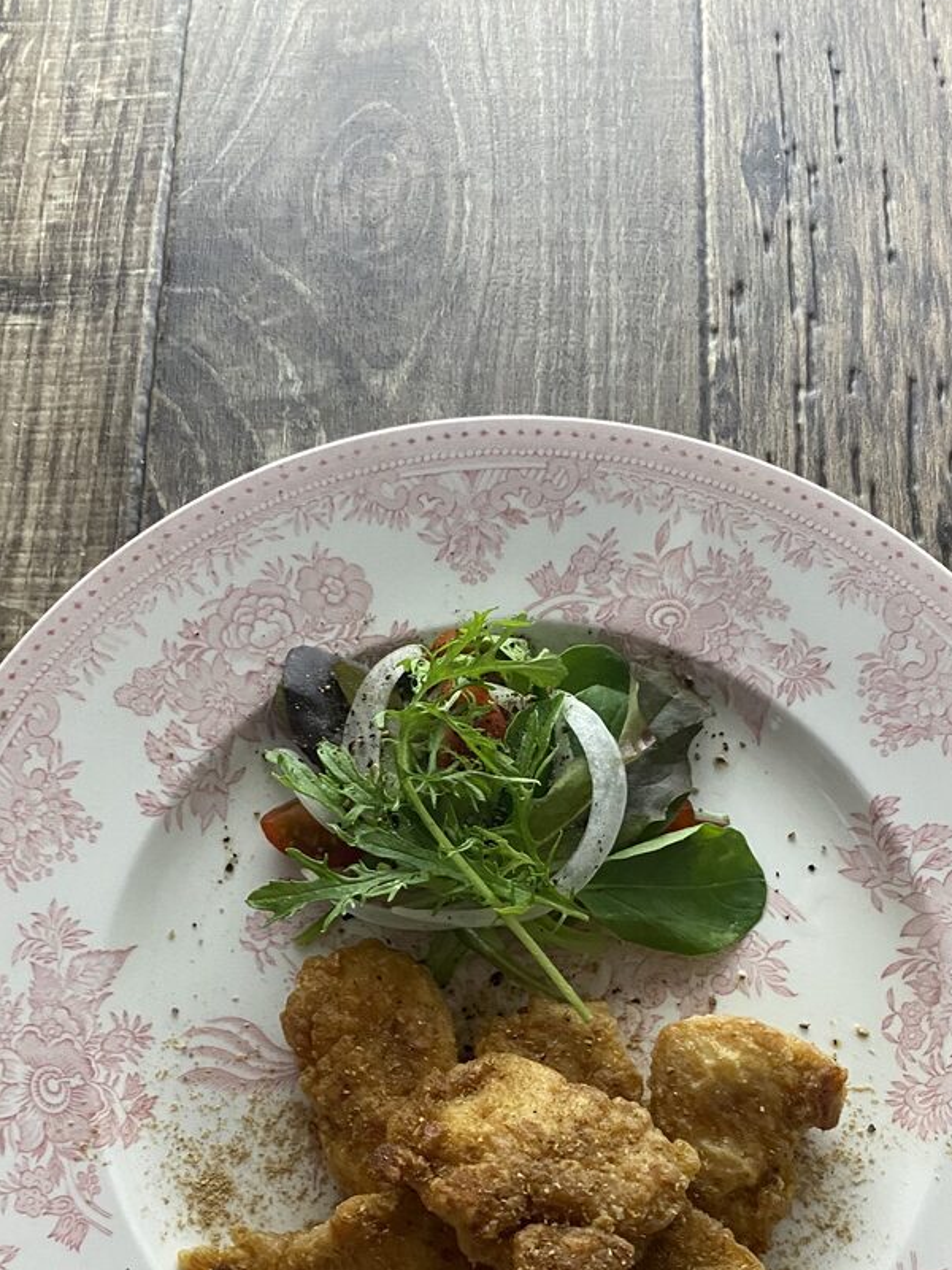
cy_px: 902
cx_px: 484
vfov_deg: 46.7
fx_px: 1430
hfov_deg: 36.8
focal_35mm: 39
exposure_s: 1/40
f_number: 1.8
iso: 500
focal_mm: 4.25
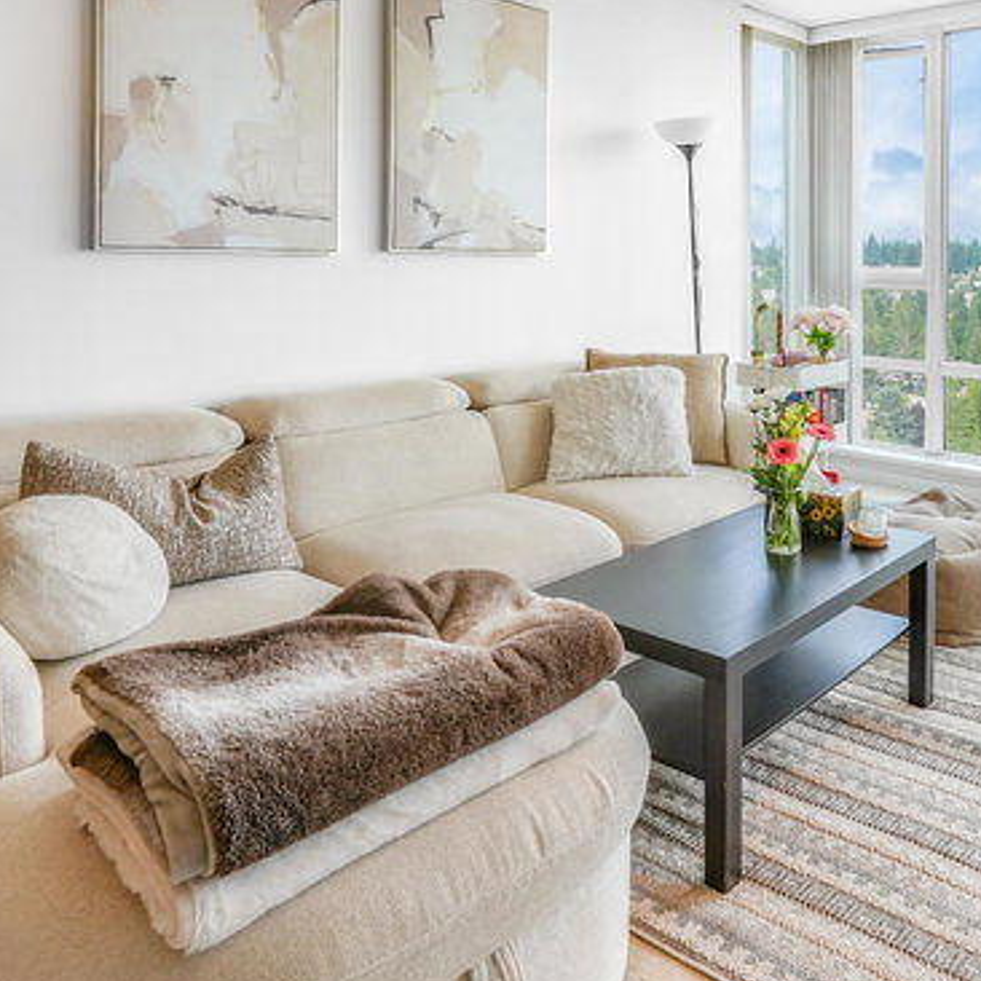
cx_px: 746
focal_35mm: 26
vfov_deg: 60.3
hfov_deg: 57.6
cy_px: 383
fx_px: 834
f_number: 10
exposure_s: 1/125
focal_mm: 14
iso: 200
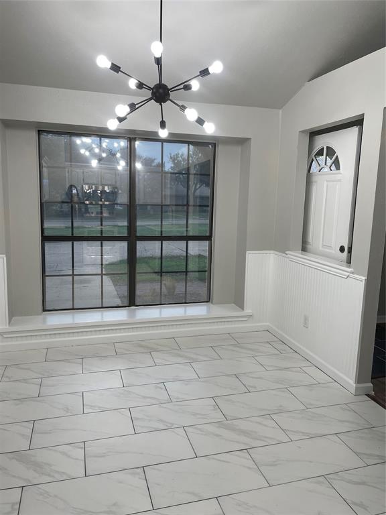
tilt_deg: -8.7
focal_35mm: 26
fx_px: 387
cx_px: 193
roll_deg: -1.6
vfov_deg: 67.3
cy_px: 258
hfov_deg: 53.1
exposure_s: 1/120
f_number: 1.6
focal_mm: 4.2
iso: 40
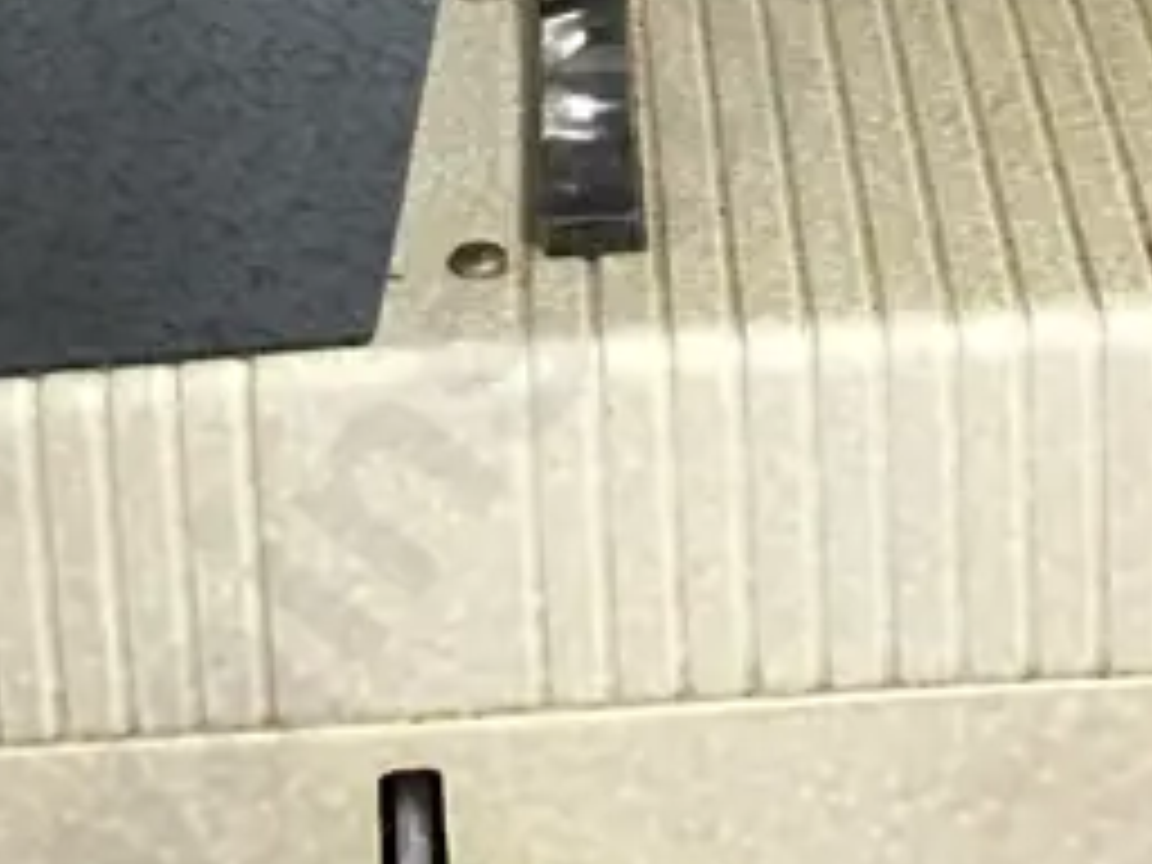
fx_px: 3860
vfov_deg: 12.8
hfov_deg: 17.0
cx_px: 464
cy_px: 400
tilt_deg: -29.0
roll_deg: +1.8
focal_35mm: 116
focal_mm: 4.15
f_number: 2.2
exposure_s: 1/10
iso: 100
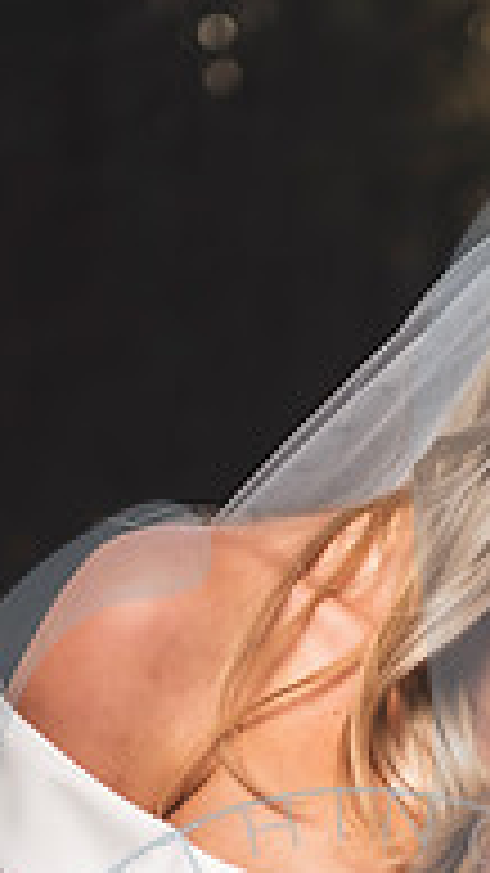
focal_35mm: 151
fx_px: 3491
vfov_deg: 14.0
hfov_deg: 8.0
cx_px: 562
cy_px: 864
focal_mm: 62
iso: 320
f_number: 2.8
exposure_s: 1/800
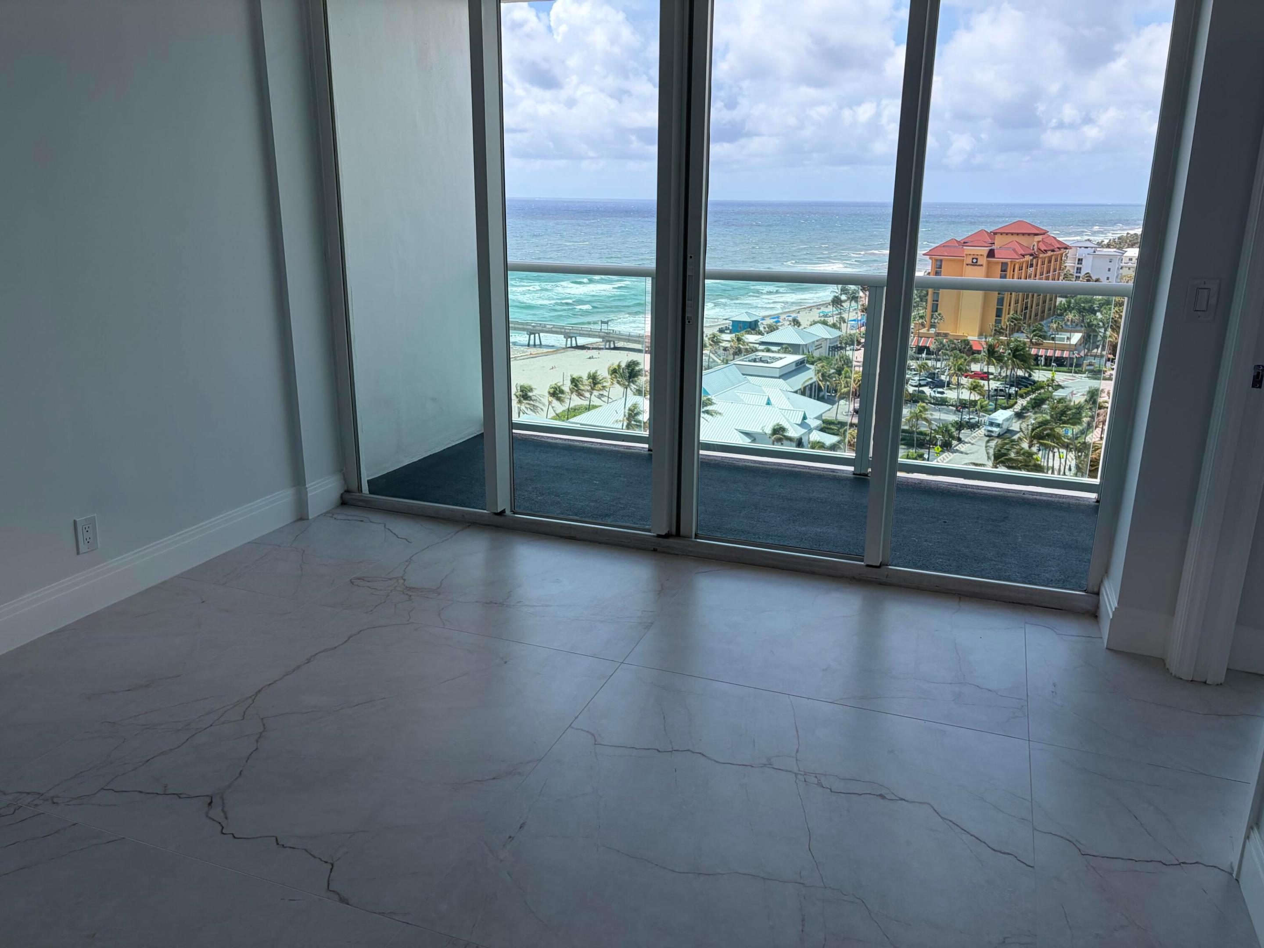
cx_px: 632
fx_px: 949
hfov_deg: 67.3
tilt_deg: -14.8
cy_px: 474
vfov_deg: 53.1
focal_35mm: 26
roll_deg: -0.5
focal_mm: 5.96
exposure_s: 1/1364
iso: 50
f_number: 1.6
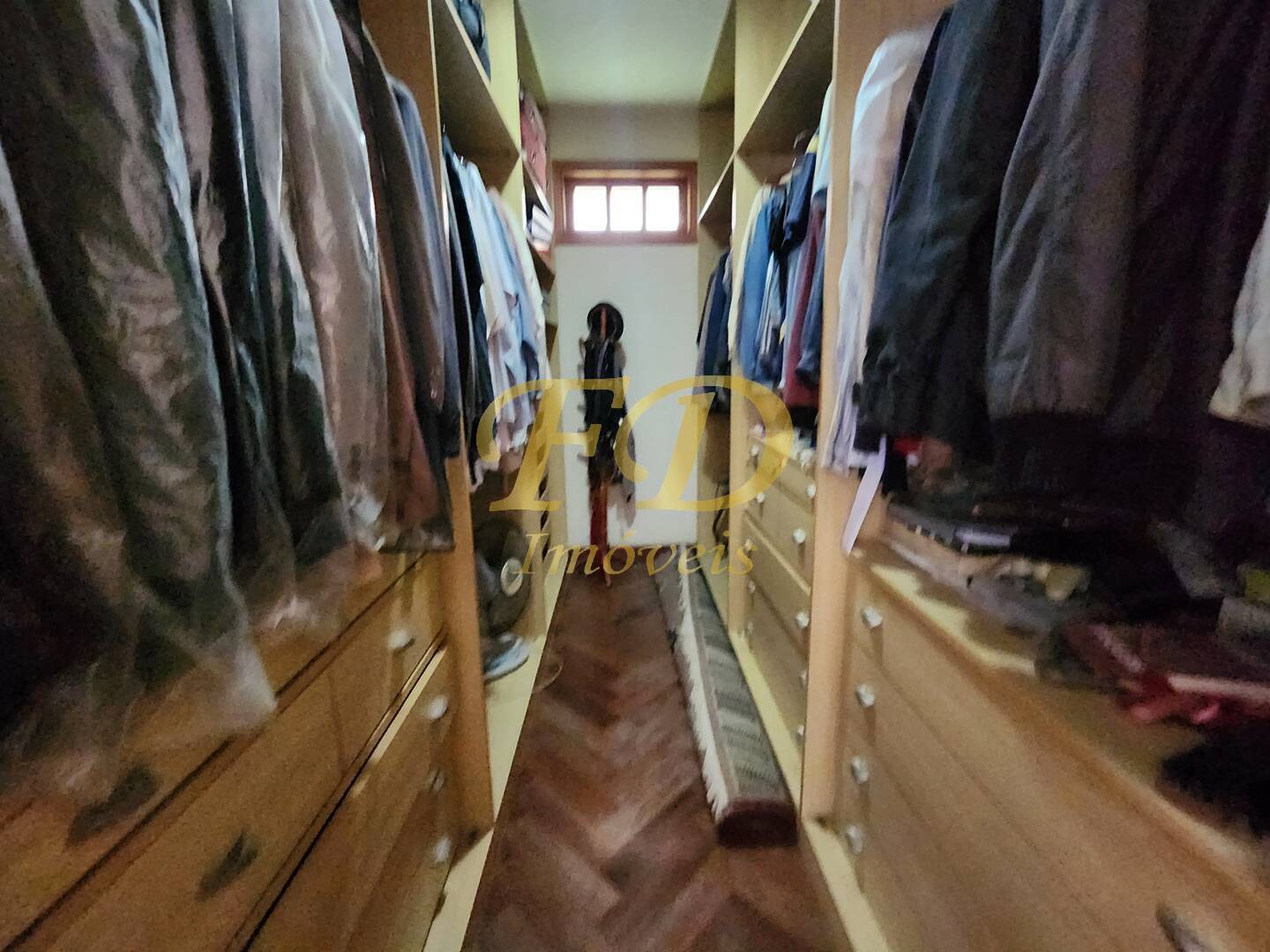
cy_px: 476
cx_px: 635
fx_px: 477
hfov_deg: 106.2
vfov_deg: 89.9
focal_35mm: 13
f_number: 2.2
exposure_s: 1/24
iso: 1250
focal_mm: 2.2
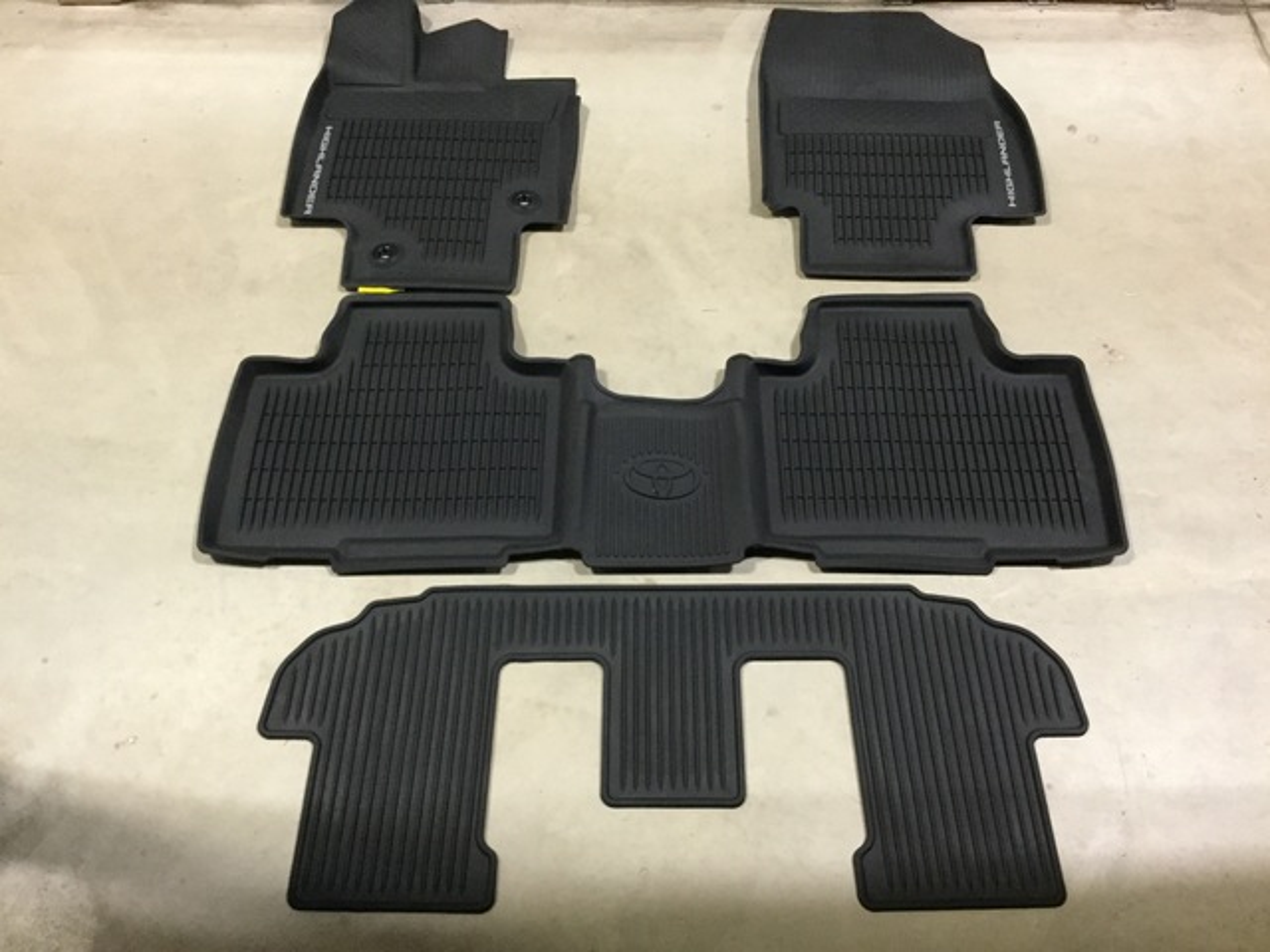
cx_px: 635
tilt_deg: -56.3
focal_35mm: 31
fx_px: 1137
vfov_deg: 45.4
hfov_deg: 58.4
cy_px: 476
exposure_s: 1/15
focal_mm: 3.3
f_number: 2.4
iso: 250
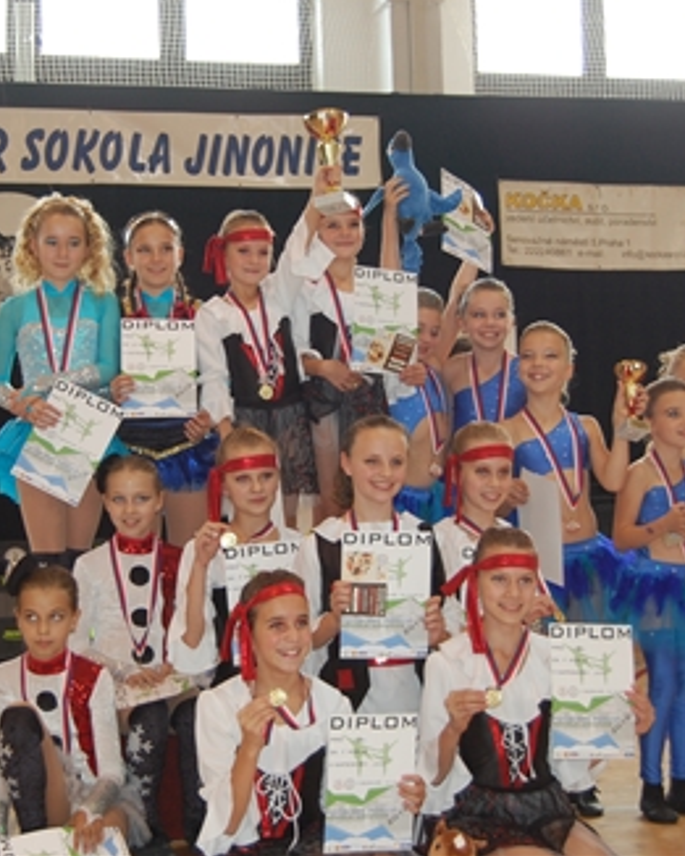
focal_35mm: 69
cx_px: 241
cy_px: 423
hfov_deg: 22.1
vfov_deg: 27.5
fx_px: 1748
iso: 400
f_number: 4.5
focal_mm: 32
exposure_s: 1/60
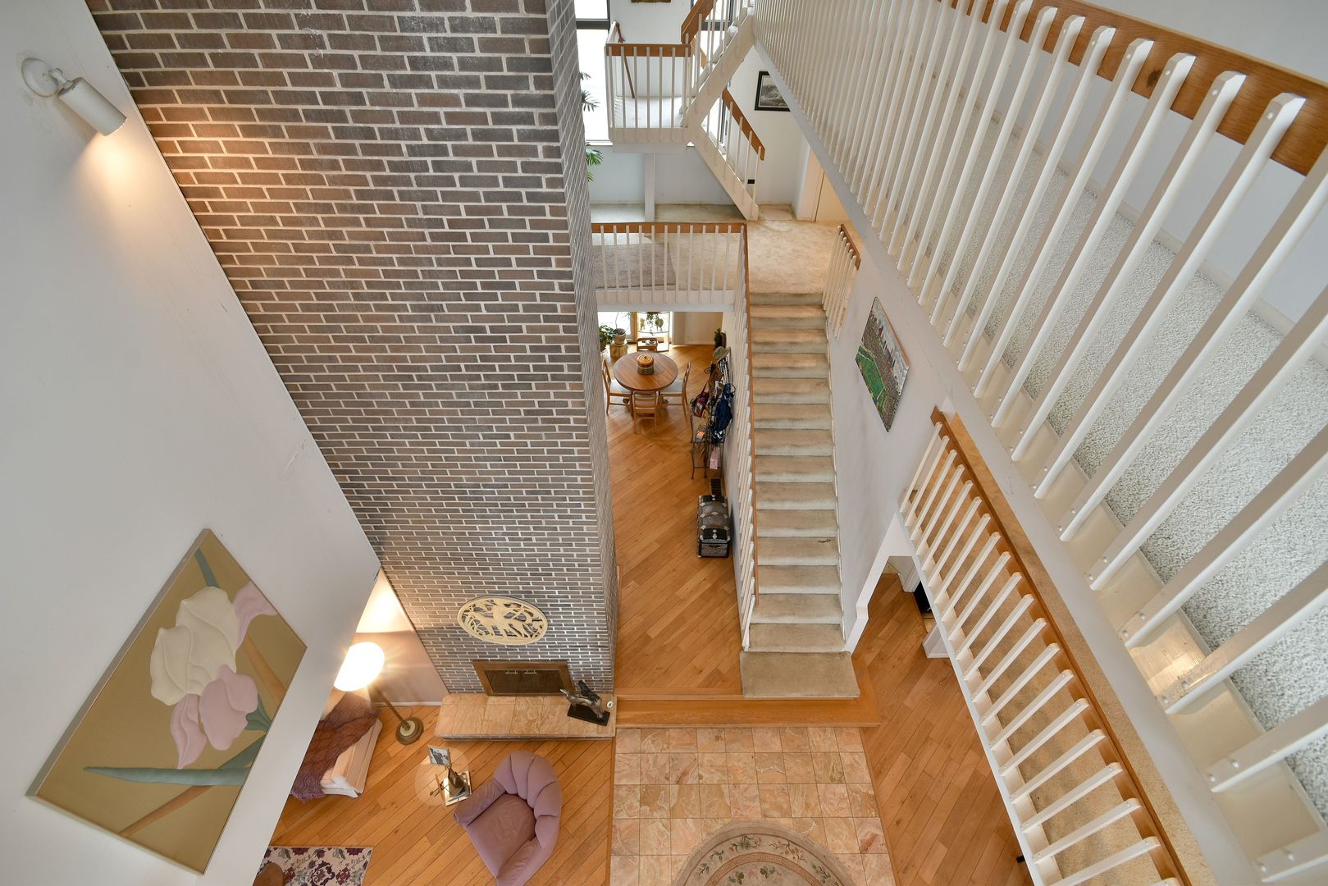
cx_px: 664
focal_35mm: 15
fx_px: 553
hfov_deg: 100.4
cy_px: 443
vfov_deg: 77.3
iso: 200
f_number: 8
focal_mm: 10
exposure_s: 1/5
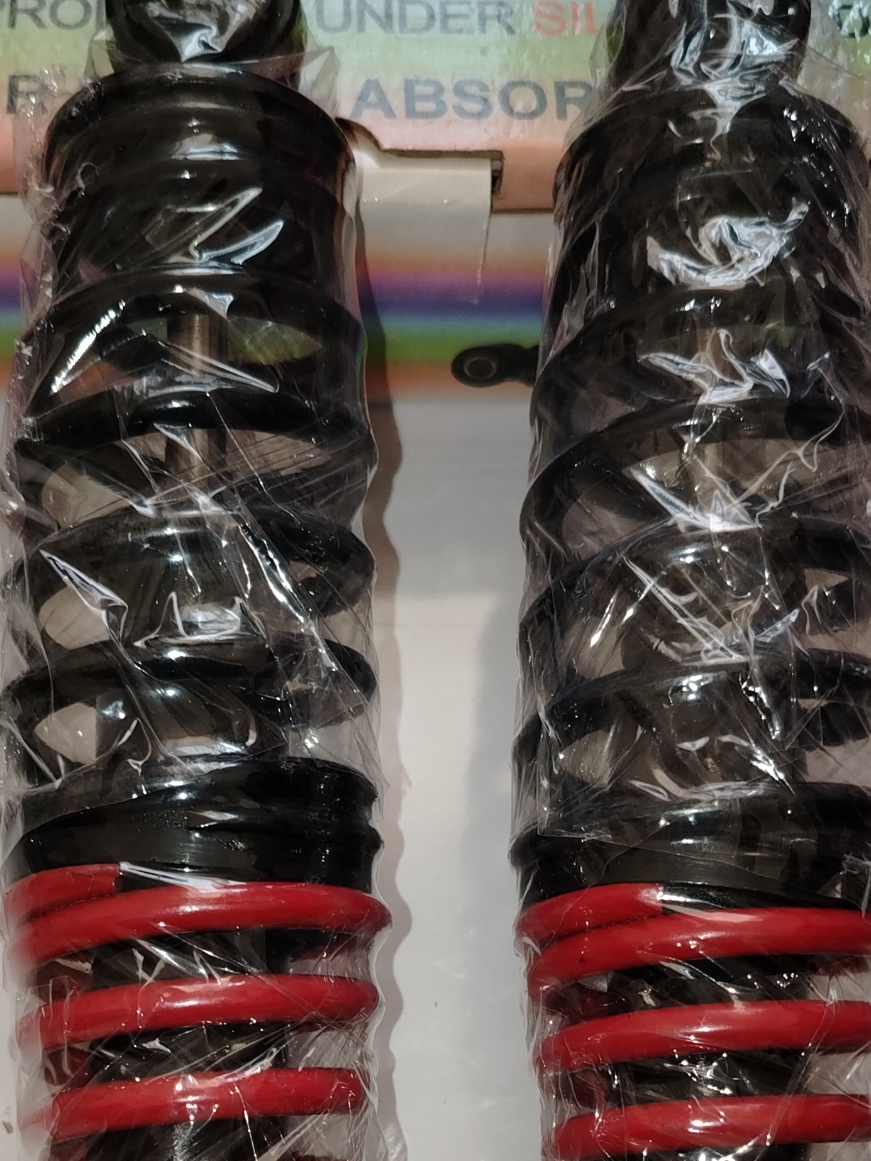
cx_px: 370
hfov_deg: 28.0
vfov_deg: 35.7
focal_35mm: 52
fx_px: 1744
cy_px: 910
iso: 784
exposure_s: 1/50
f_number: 1.75
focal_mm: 5.25
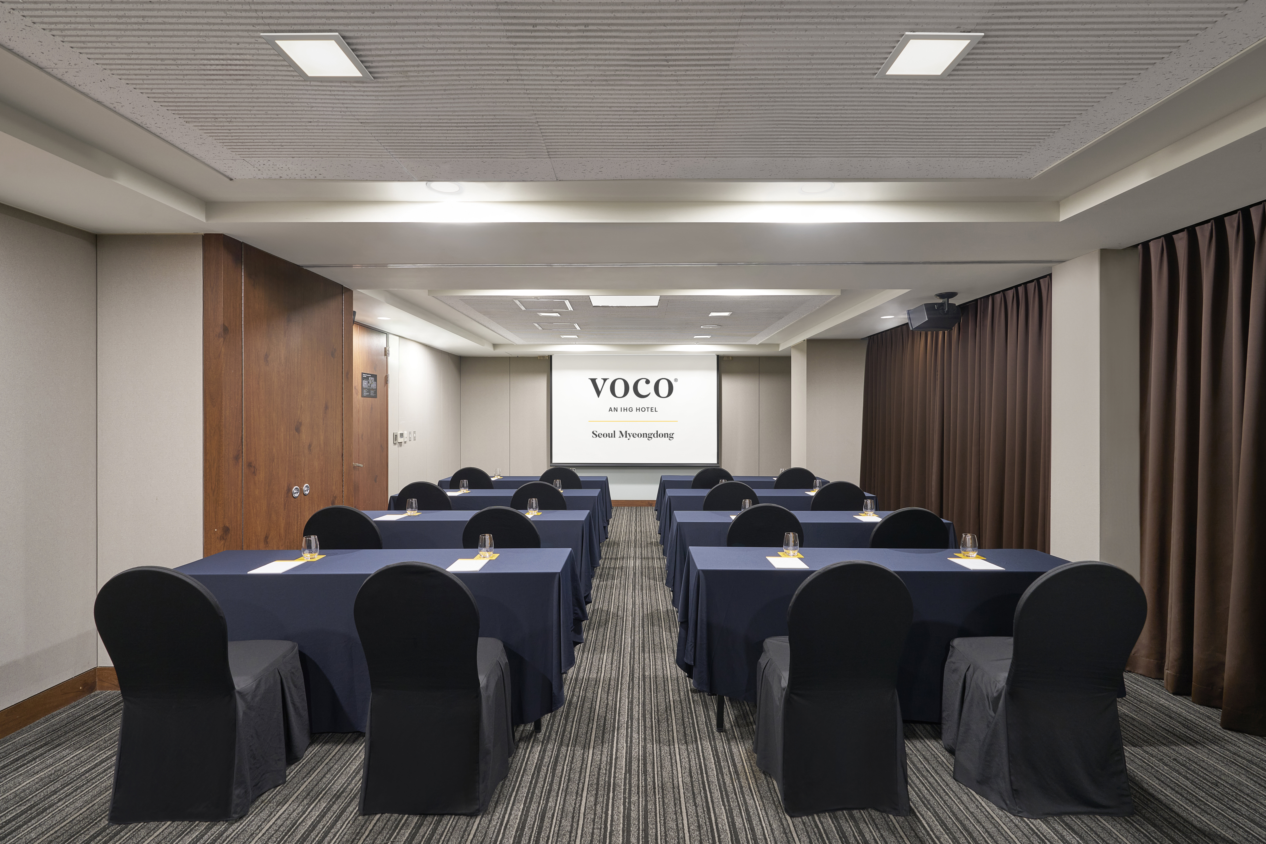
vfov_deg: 73.7
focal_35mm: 16
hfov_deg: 96.7
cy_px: 422
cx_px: 633
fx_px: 563
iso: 200
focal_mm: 16
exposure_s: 1/1.25
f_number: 8
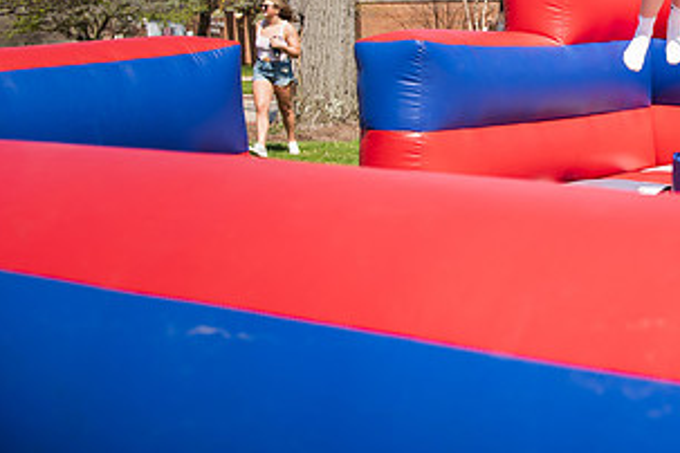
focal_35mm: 67
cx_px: 649
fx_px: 1265
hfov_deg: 28.6
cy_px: 44
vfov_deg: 19.9
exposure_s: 1/800
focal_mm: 35
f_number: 4.5
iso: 125
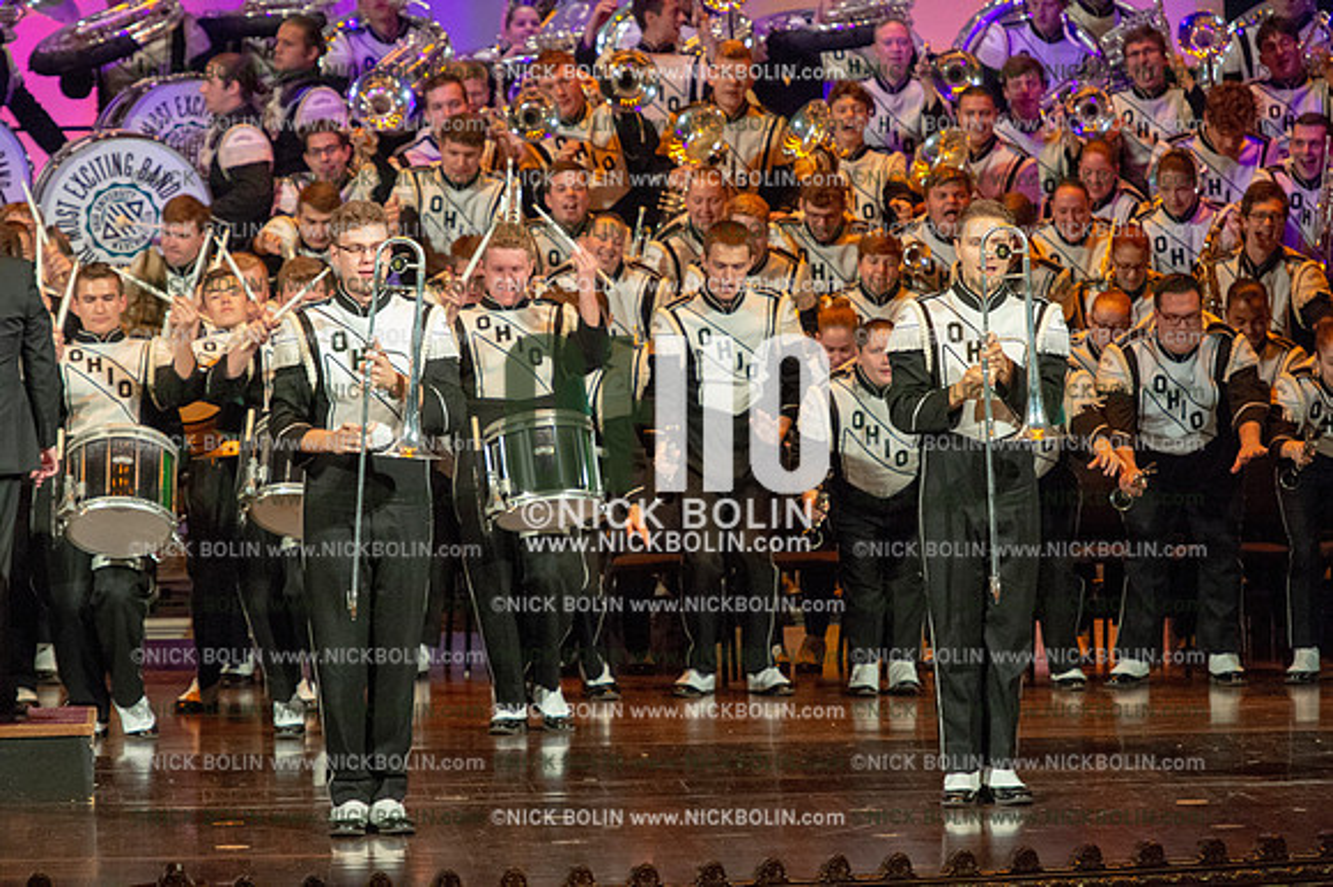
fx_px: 9251
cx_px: 666
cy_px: 444
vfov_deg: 5.5
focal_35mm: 250
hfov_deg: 8.2
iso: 8000
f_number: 5.6
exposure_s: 1/320
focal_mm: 250
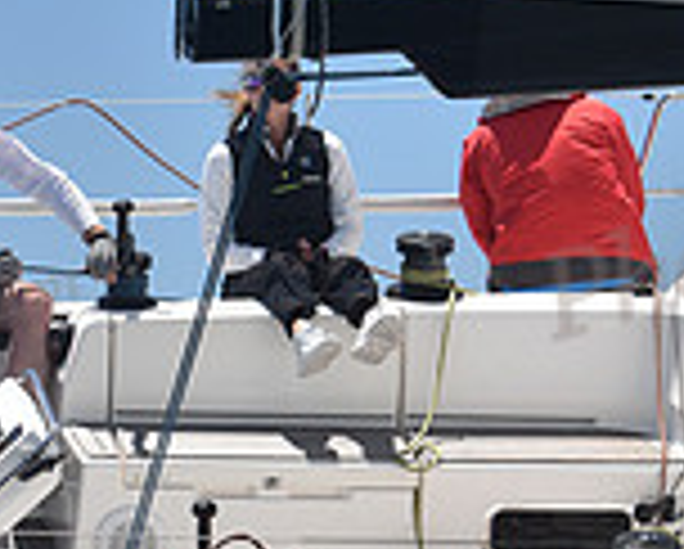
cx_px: 315
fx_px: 5067
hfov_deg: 7.7
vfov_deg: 6.2
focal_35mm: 250
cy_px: 520
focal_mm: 70
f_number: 5.6
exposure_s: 1/800
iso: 320
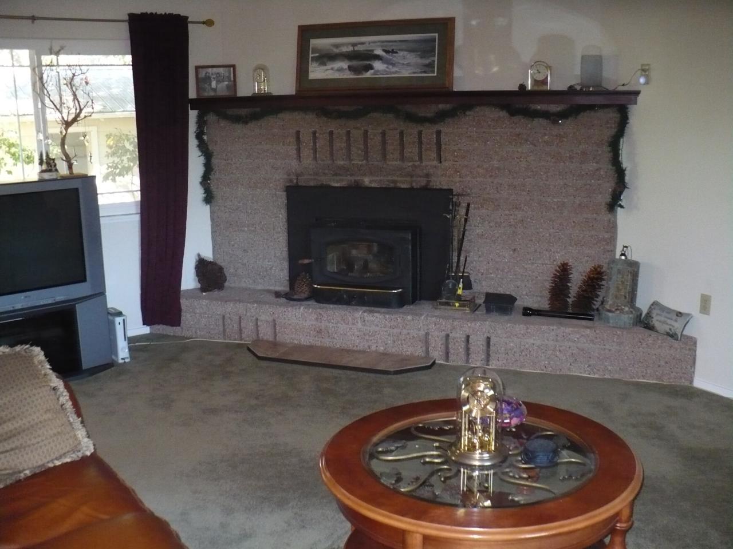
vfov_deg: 38.7
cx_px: 366
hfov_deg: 50.1
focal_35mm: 37
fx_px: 783
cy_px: 274
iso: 500
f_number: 2.8
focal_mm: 6.1
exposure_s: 1/30
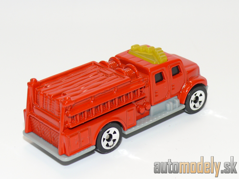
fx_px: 711
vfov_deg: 14.4
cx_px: 120
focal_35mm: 103
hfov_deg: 19.1
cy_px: 90
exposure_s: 1/30
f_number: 4
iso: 100
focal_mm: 13.5
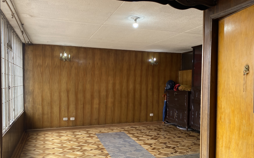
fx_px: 221
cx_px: 128
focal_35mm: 32
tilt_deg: -2.2
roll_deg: -0.2
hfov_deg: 59.7
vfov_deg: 39.3
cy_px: 94
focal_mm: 4.25
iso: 50
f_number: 1.8
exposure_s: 1/121
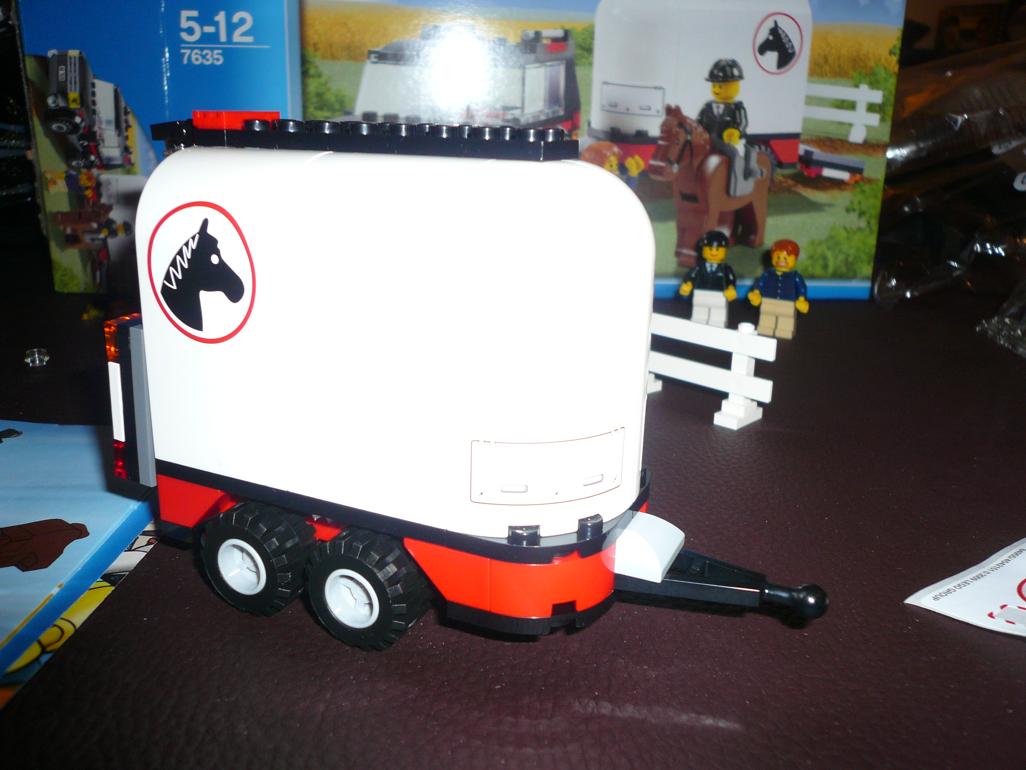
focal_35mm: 29
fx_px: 860
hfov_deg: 61.6
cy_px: 381
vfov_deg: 48.2
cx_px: 524
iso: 100
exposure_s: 1/30
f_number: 2.8
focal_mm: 4.6
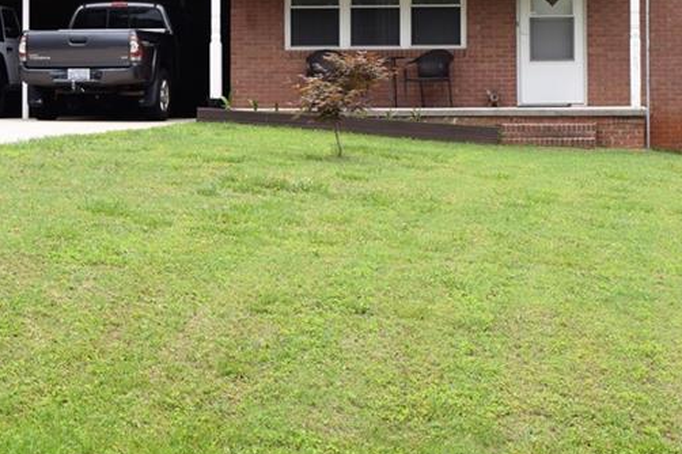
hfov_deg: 20.7
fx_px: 1855
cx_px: 475
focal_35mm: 98
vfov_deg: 13.9
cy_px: 86
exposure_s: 1/250
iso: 320
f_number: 8
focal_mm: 32
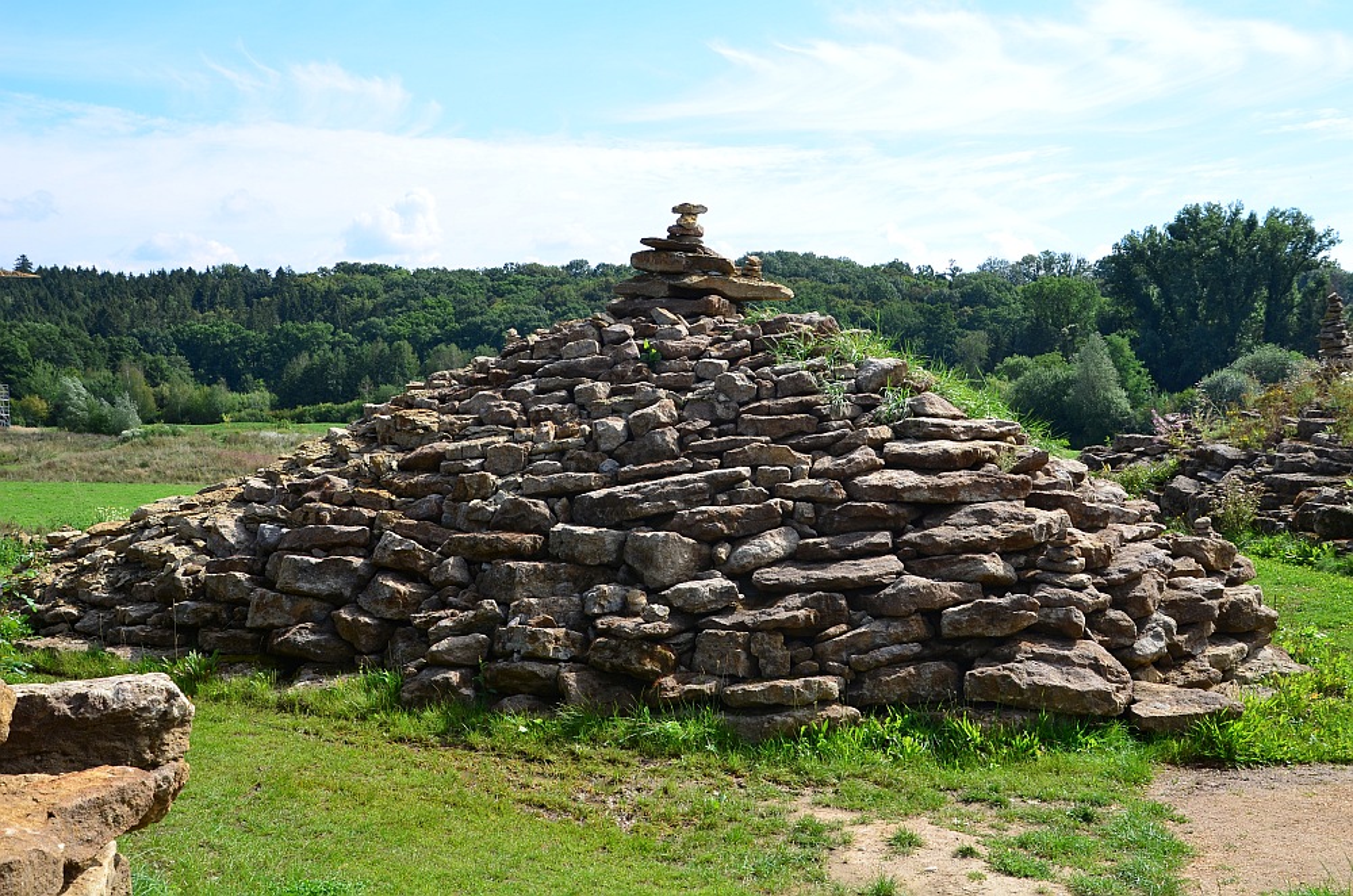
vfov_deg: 34.1
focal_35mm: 39
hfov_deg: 49.6
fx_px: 1462
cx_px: 676
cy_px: 448
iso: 100
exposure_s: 1/160
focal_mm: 26
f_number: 8
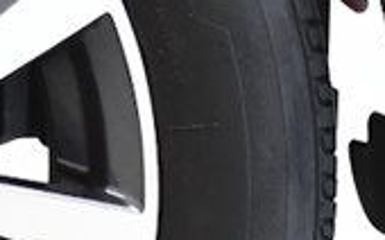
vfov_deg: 4.2
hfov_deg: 6.5
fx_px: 3292
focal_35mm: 314
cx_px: -333
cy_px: 135
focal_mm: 34
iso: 2500
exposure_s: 1/320
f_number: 4.2
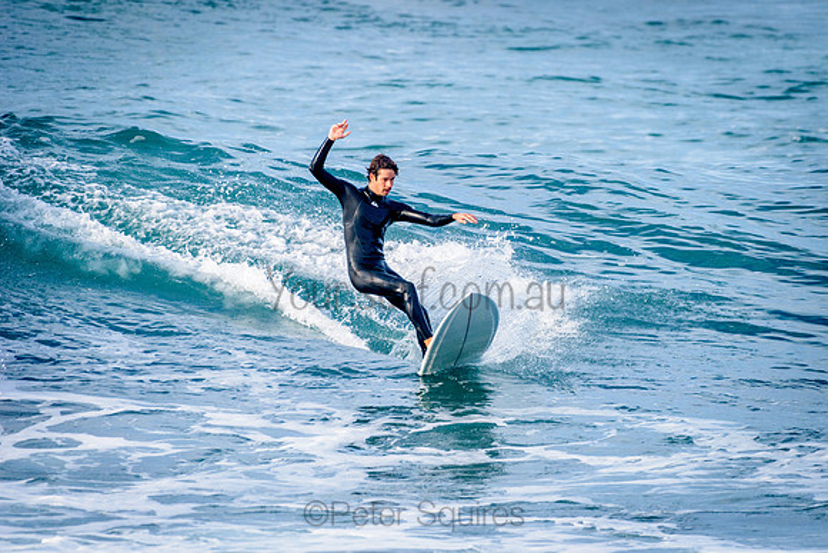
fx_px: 14088
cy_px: 243
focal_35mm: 612
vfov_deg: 2.2
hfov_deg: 3.4
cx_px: 507
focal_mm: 500
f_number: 5.6
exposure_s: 1/2000
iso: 500
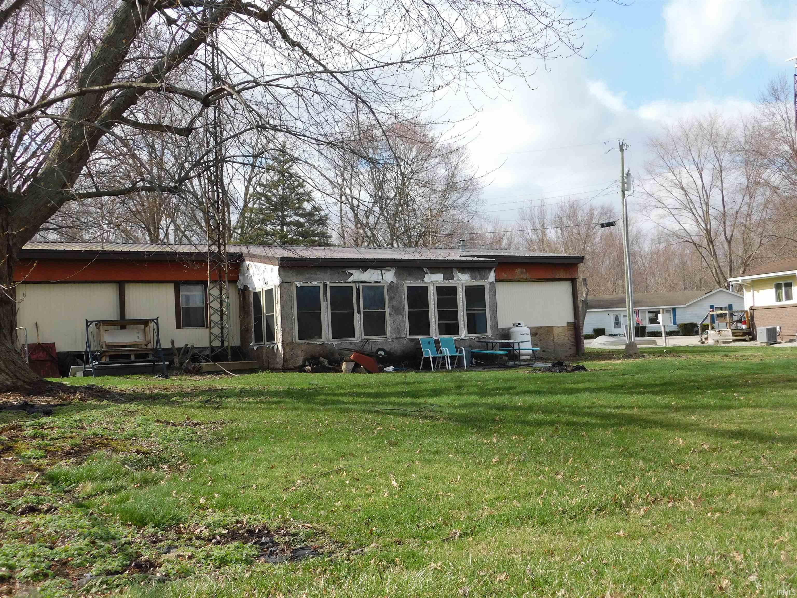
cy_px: 299
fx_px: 921
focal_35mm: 40
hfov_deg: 46.8
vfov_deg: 36.0
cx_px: 398
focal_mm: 7.1
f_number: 3.6
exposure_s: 1/800
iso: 125
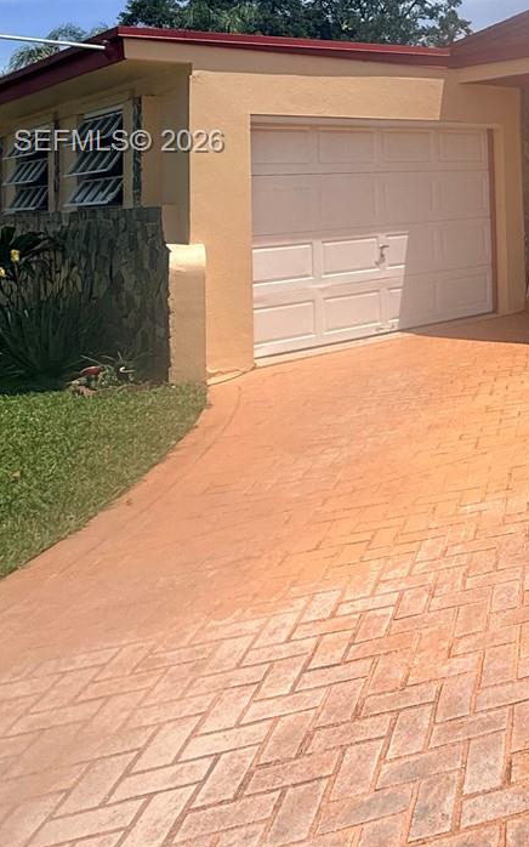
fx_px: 785
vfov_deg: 52.2
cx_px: 817
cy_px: 143
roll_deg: +3.3
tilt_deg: +3.8
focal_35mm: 34
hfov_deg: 26.0
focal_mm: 2.22
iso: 50
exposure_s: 1/2506
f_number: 2.2
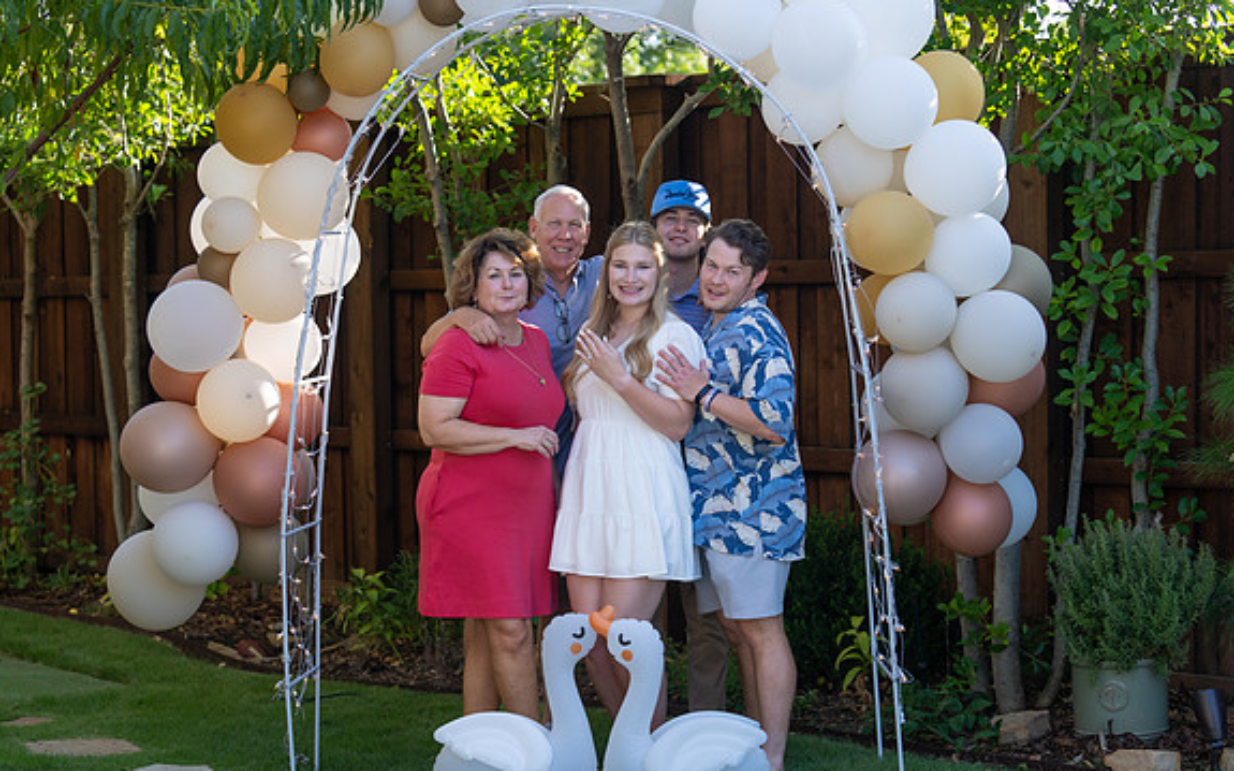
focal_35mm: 72
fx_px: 2421
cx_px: 618
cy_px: 411
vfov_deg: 18.1
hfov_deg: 28.6
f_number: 3.5
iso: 125
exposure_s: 1/320
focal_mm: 70
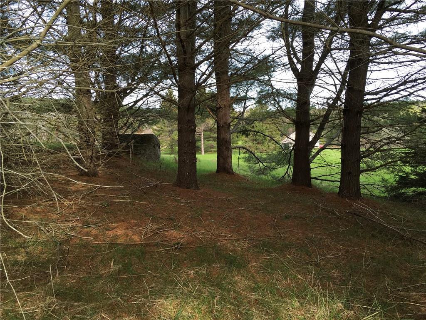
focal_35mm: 29
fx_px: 357
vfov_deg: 48.2
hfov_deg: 61.7
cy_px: 160
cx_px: 213
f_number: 2.2
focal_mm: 4.15
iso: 25
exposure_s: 1/191
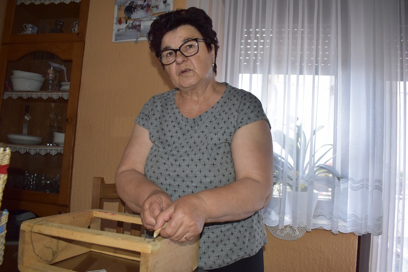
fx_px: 306
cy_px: 136
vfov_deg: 47.9
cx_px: 204
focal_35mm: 27
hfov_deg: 67.4
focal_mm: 18
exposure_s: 1/200
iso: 800
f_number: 4.5
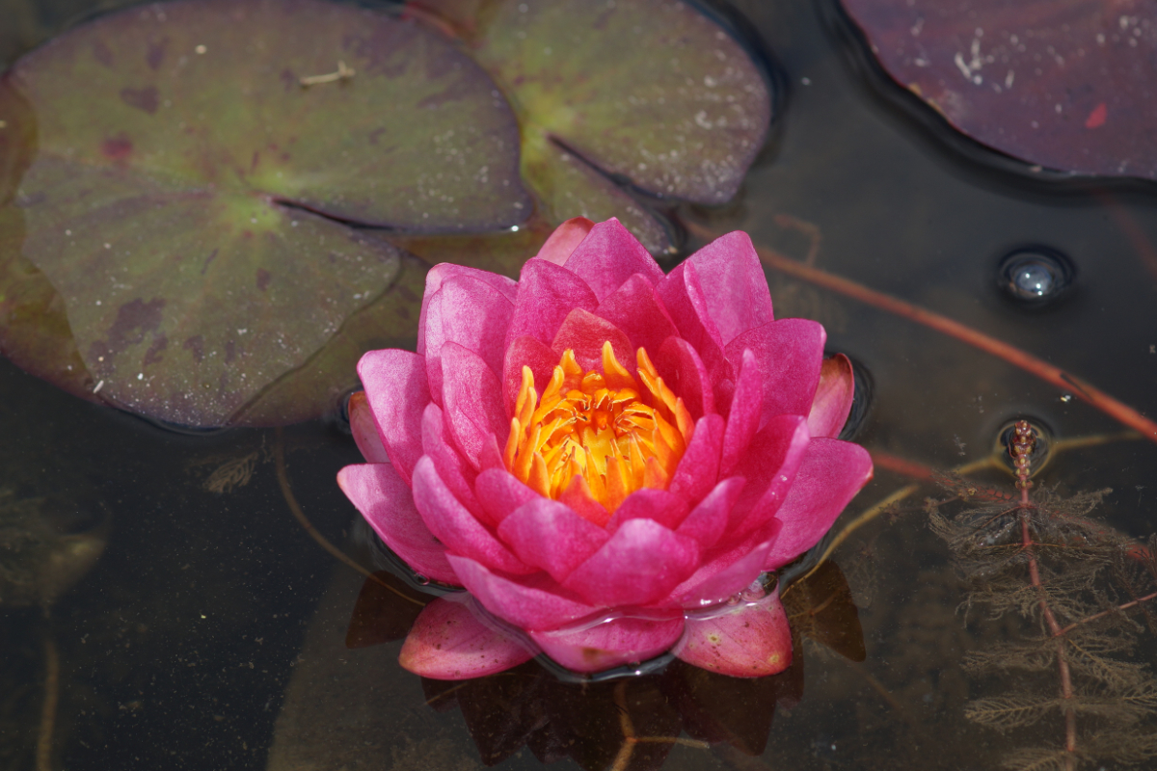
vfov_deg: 9.1
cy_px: 386
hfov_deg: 13.7
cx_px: 578
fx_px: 4820
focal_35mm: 150
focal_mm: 100
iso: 100
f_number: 5
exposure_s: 1/250
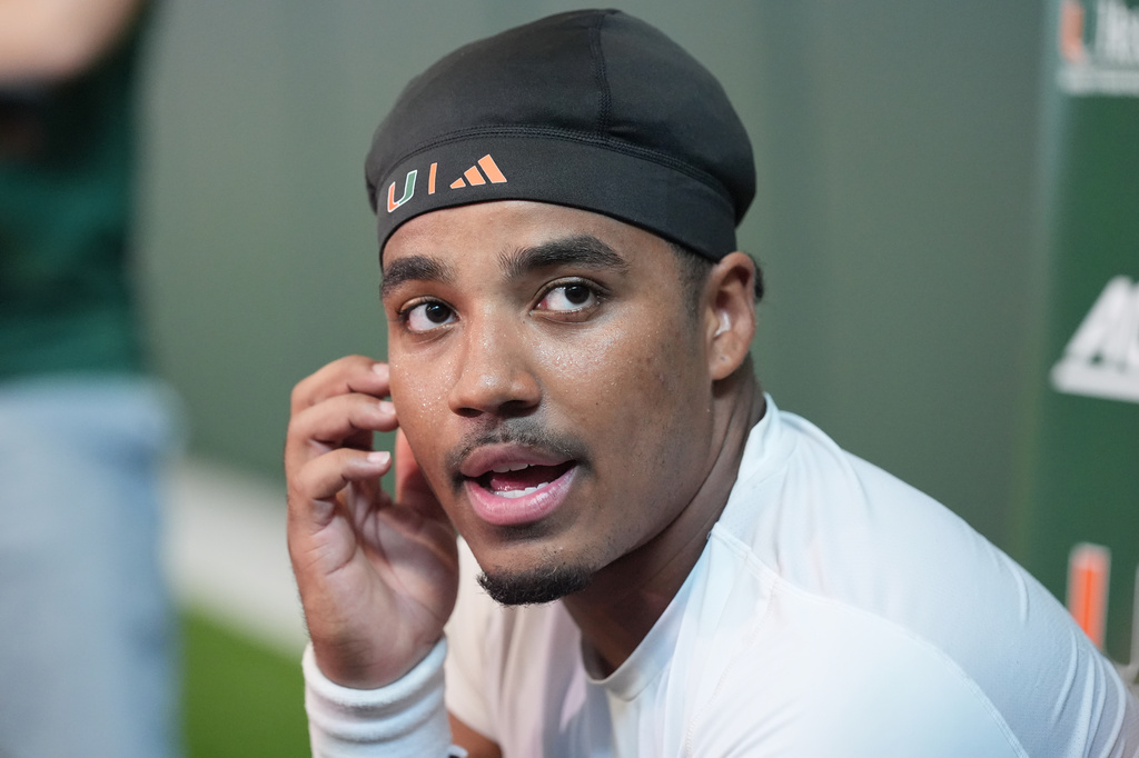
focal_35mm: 158
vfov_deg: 8.7
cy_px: 379
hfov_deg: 13.0
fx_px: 4997
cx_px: 570
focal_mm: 158
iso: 4000
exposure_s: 1/320
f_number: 3.5
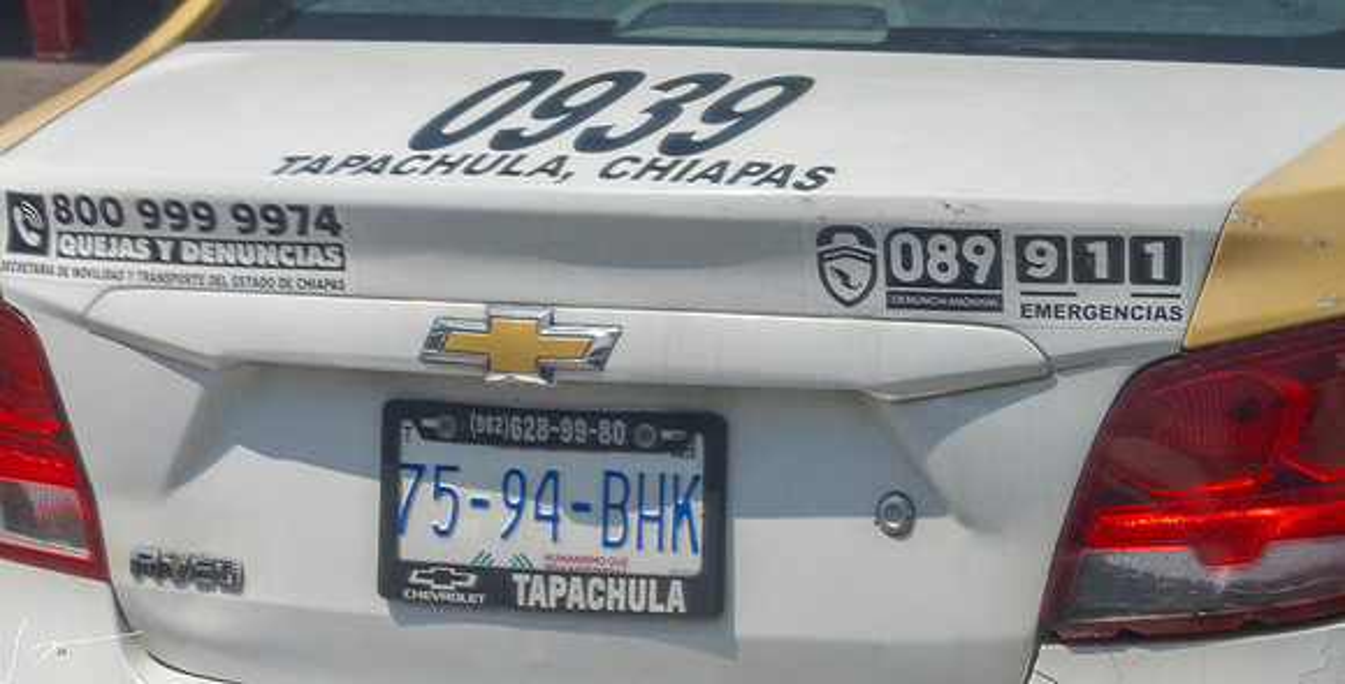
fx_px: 8480
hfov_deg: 9.1
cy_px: 539
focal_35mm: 243
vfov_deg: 4.6
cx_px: 672
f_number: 8
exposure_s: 1/250
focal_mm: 70
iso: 500
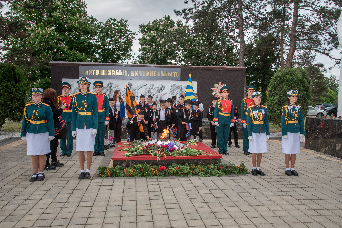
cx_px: 171
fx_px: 295
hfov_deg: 60.3
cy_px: 114
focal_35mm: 31
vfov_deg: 42.4
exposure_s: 1/160
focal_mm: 31
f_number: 10
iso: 640
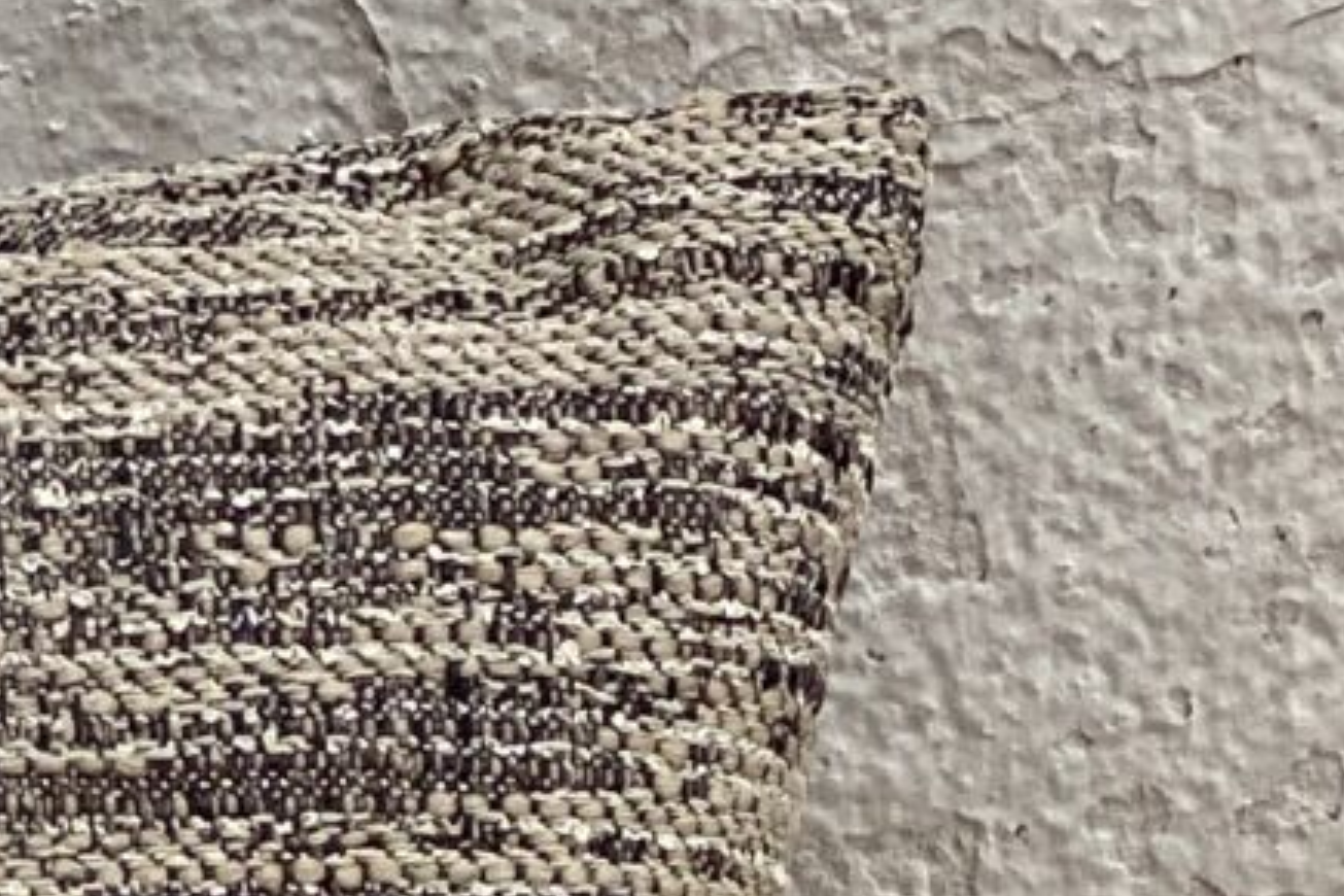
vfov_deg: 4.2
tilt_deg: -20.3
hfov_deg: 6.3
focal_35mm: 318
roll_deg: -1.2
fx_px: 11871
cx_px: -1168
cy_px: 2308
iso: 50
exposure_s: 1/122
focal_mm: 6
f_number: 2
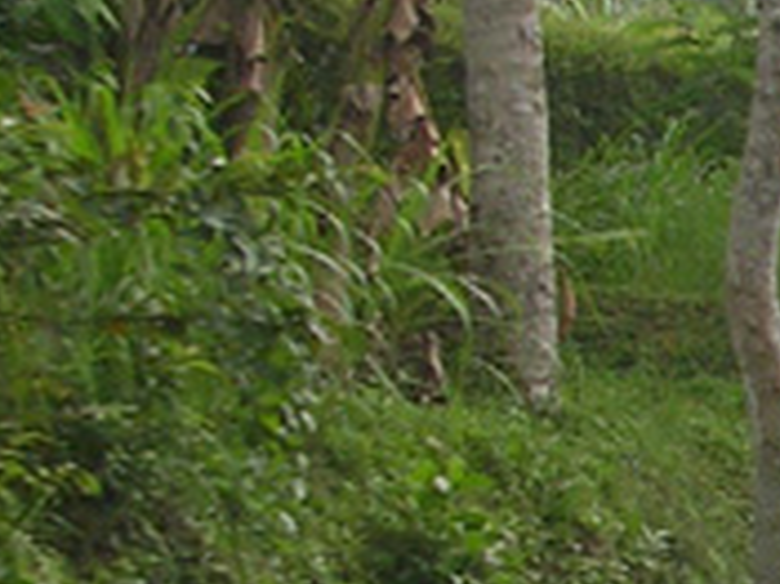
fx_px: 3918
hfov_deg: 10.6
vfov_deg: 8.5
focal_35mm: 174
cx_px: 1489
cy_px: 611
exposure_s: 1/235
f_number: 2.8
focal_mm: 5.8
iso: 50
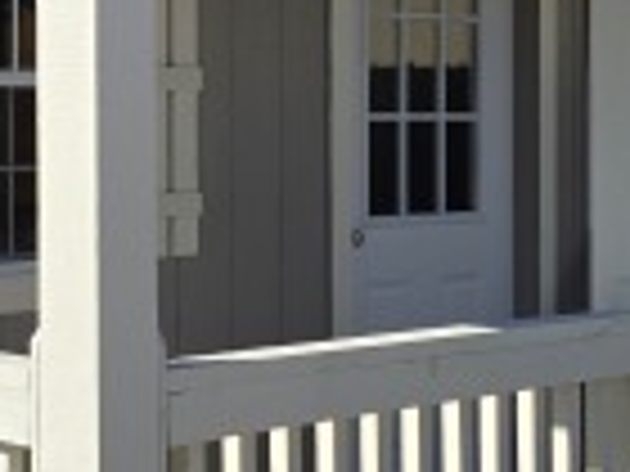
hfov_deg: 18.3
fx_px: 1911
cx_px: 18
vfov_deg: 14.0
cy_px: 85
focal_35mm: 105
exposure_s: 1/7944
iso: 80
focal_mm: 6.3
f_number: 1.7
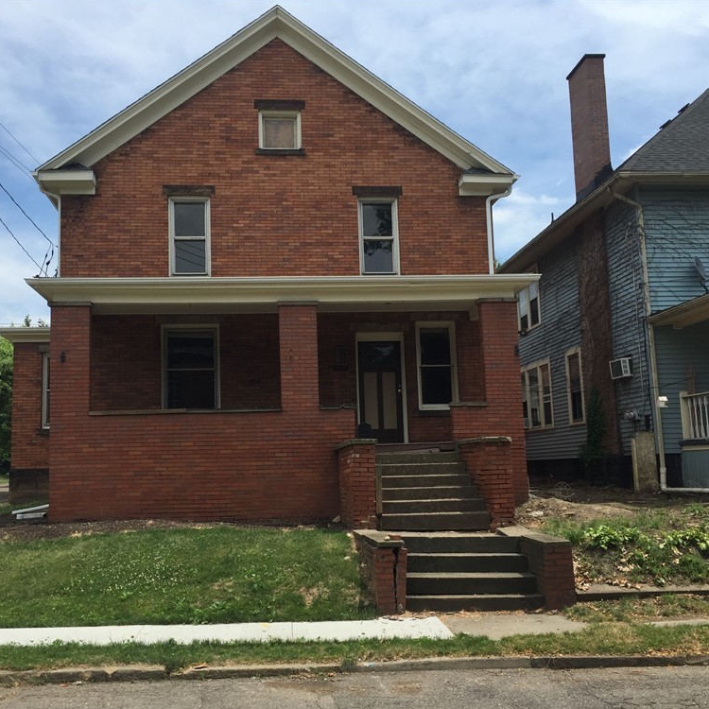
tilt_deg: +8.6
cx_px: 314
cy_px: 358
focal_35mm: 35
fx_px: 811
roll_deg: +0.6
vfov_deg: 47.2
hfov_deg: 47.1
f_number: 2.2
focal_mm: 4.15
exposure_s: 1/1980
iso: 32
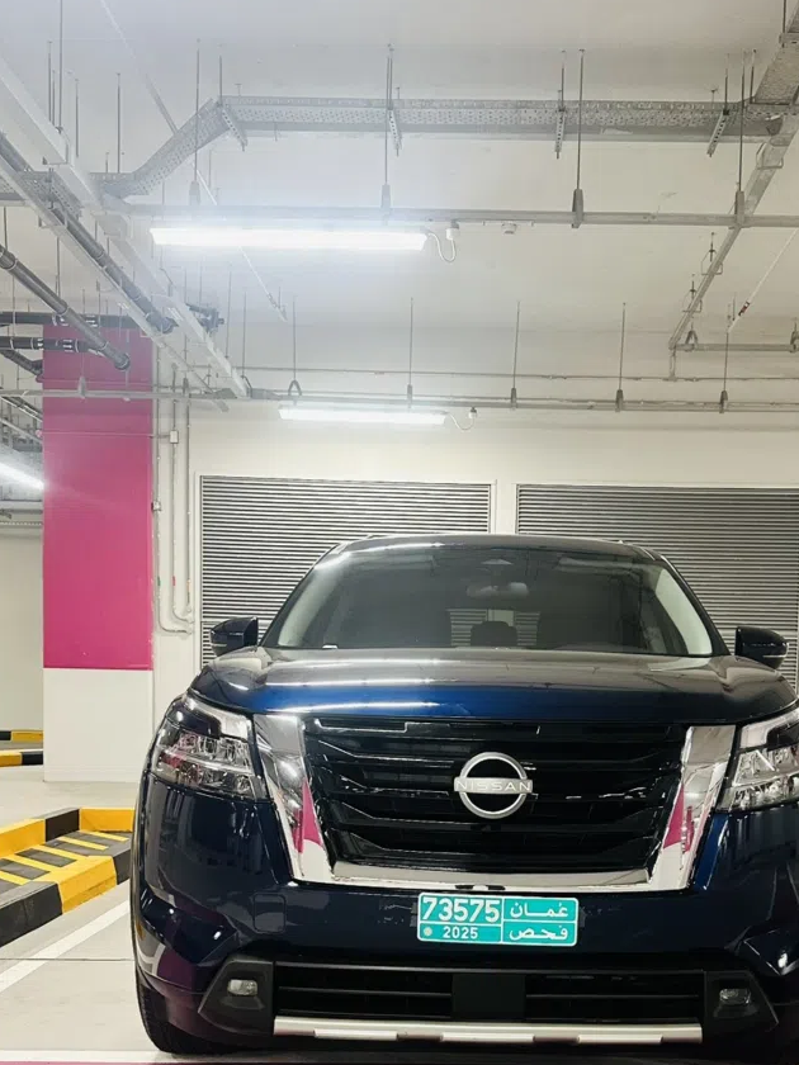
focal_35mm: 39
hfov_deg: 36.6
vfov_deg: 46.7
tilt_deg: -2.0
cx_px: 501
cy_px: 756
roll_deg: -1.6
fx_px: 1200
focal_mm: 6.86
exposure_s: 1/50
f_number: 1.78
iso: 320
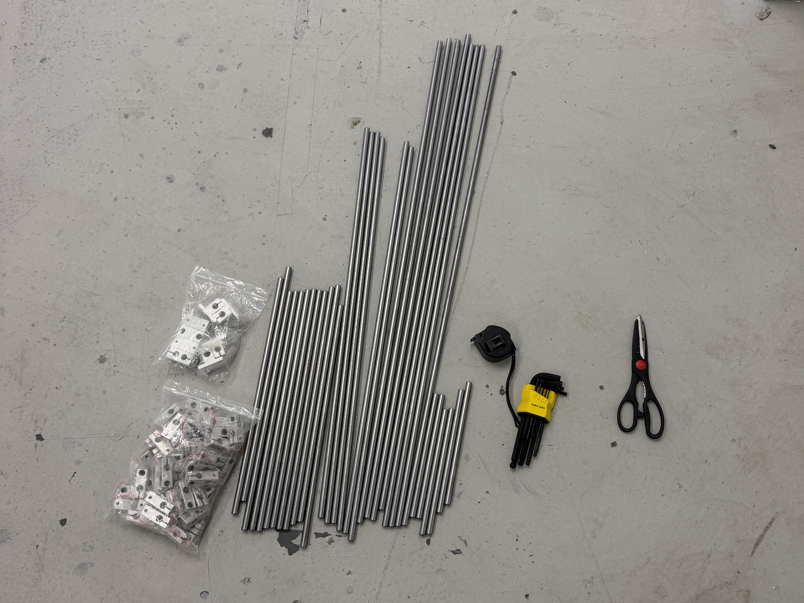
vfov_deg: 56.8
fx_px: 557
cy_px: 302
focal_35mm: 24
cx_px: 402
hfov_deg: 71.6
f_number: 1.78
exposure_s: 1/100
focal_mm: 6.76
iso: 80
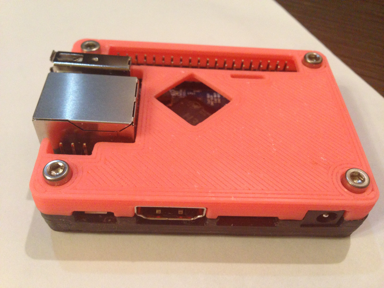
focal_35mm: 33
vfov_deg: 42.9
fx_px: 366
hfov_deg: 55.4
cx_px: 192
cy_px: 144
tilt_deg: -49.5
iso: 250
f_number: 2.4
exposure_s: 1/20
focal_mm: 4.12
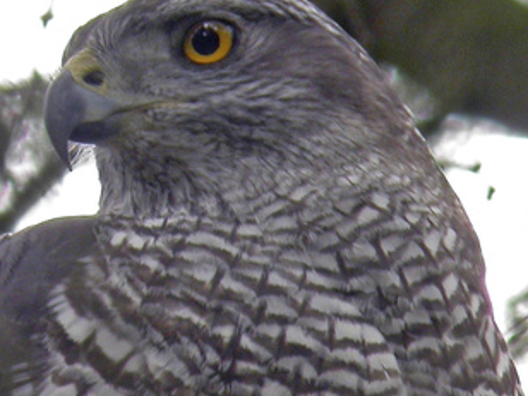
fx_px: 6101
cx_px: 317
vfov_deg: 3.7
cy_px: 322
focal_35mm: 400
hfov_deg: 5.0
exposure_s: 1/6.7
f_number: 10.3
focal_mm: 32
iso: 100
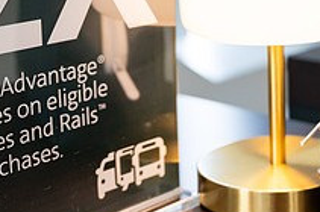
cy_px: 91
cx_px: 291
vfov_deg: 12.8
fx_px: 950
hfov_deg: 18.8
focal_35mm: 107
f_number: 3.2
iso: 500
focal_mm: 36
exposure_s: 1/160
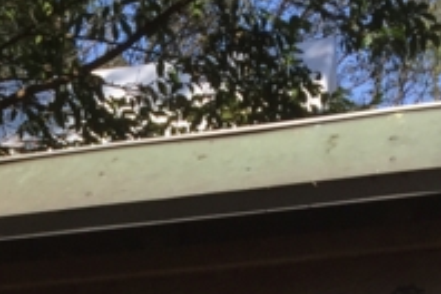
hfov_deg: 16.4
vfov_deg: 10.1
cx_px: -2
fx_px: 1494
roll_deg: +1.9
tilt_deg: -2.4
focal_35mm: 122
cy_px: 648
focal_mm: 4.15
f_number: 2.2
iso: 32
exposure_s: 1/1236
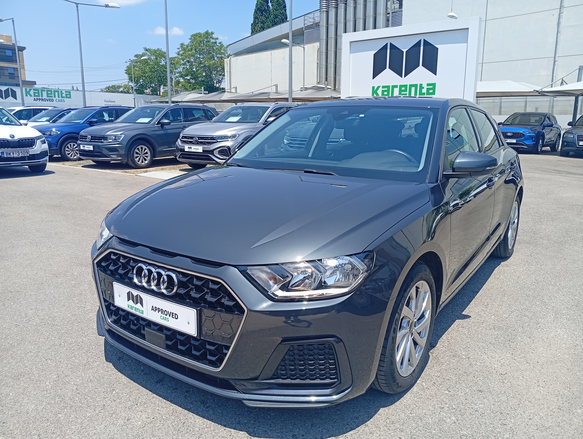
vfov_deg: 51.5
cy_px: 220
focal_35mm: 27
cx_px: 292
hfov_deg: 65.2
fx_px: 455
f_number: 1.8
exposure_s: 1/531
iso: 50
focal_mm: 3.98
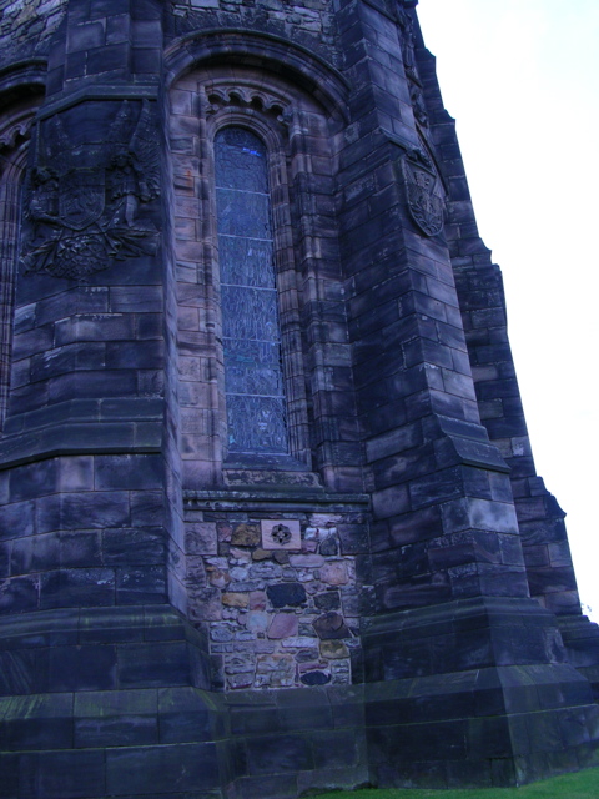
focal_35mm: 38
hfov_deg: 37.7
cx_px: 300
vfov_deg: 49.0
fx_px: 877
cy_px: 400
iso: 50
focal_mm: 5.8
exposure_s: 1/206
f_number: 2.8
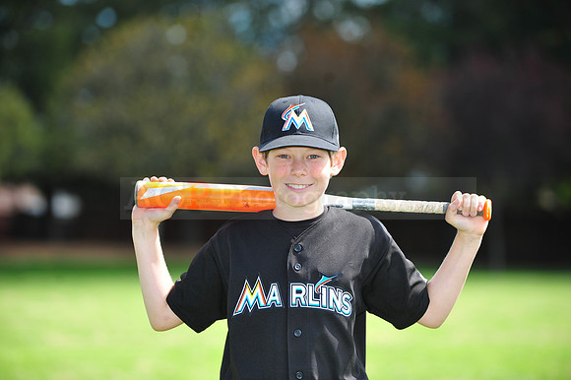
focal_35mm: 165
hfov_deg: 12.5
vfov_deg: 8.3
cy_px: 190
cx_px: 286
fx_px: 2615
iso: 250
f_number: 4.5
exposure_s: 1/800
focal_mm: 165
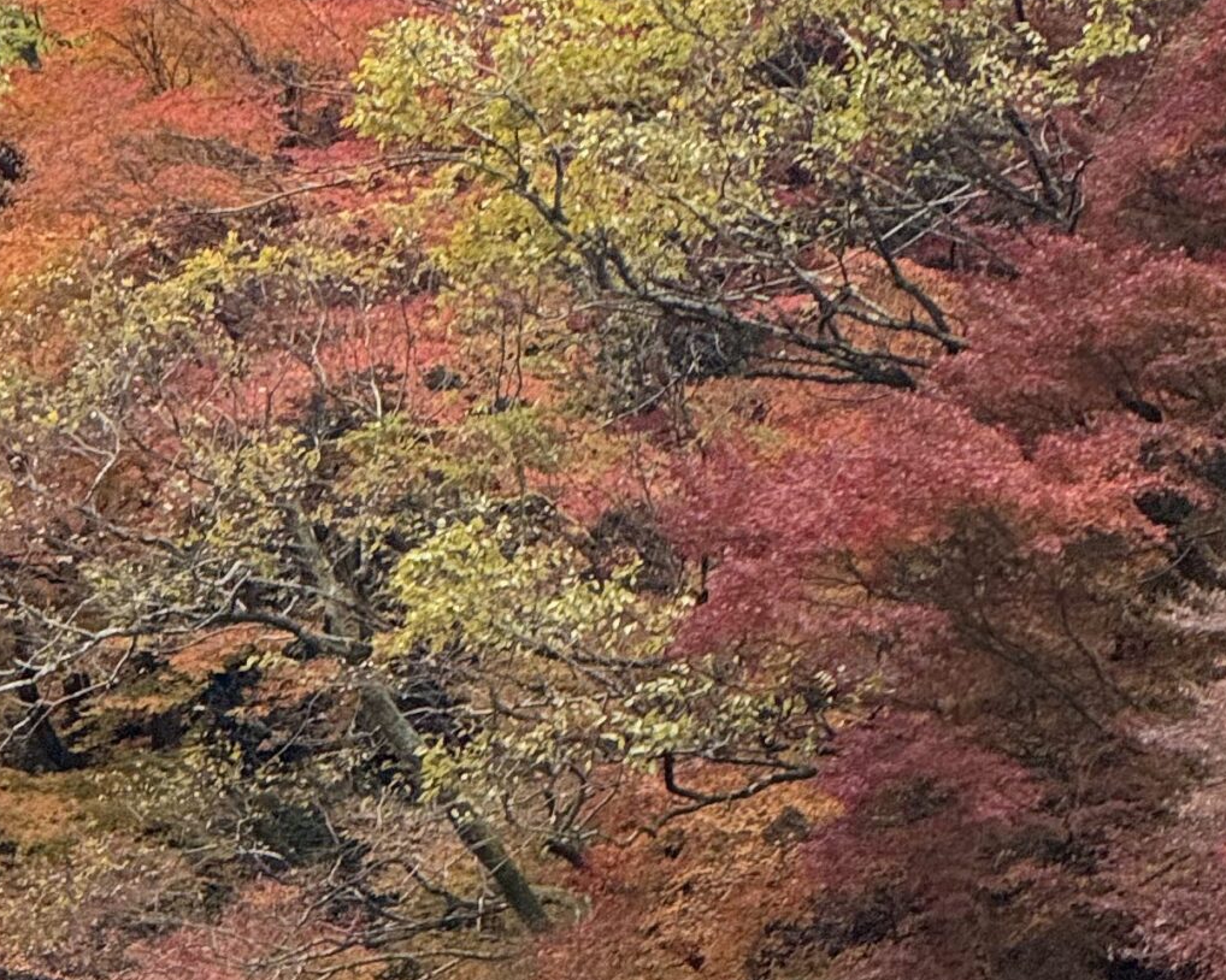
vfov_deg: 8.2
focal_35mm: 189
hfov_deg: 10.2
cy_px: 333
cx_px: 818
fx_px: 6857
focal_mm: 9
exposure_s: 1/99
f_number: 2.8
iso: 80
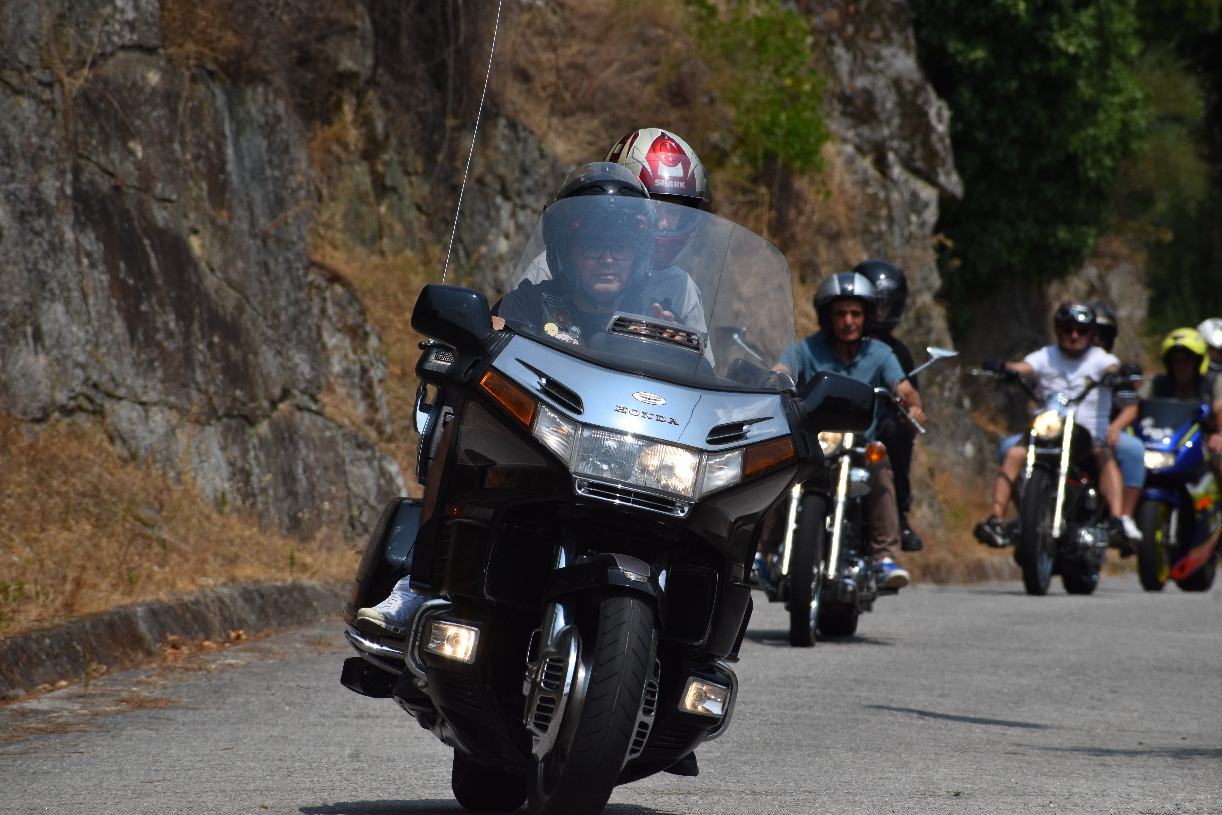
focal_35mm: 300
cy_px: 408
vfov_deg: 4.6
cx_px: 611
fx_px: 10183
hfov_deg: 6.9
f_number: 8
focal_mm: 200
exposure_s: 1/2000
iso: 250
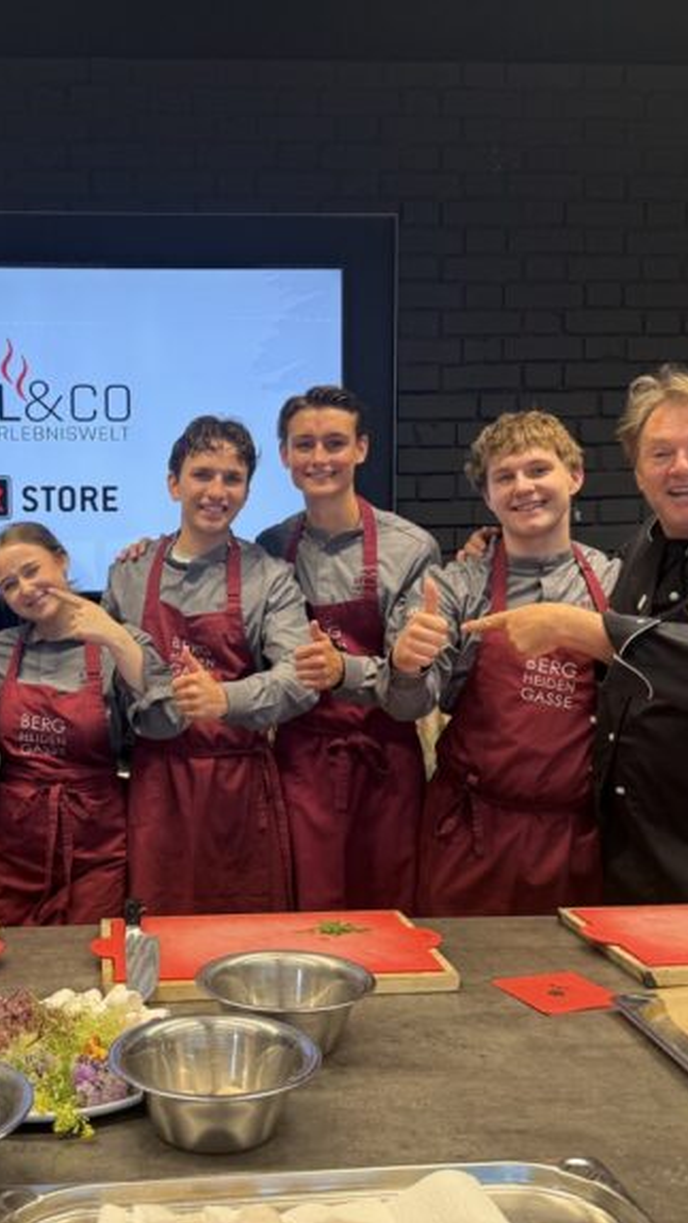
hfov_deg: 33.2
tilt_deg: -2.0
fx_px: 1135
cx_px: 194
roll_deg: +0.2
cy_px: 612
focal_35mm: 35
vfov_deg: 56.6
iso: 125
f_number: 1.78
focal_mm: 6.76
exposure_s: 1/100
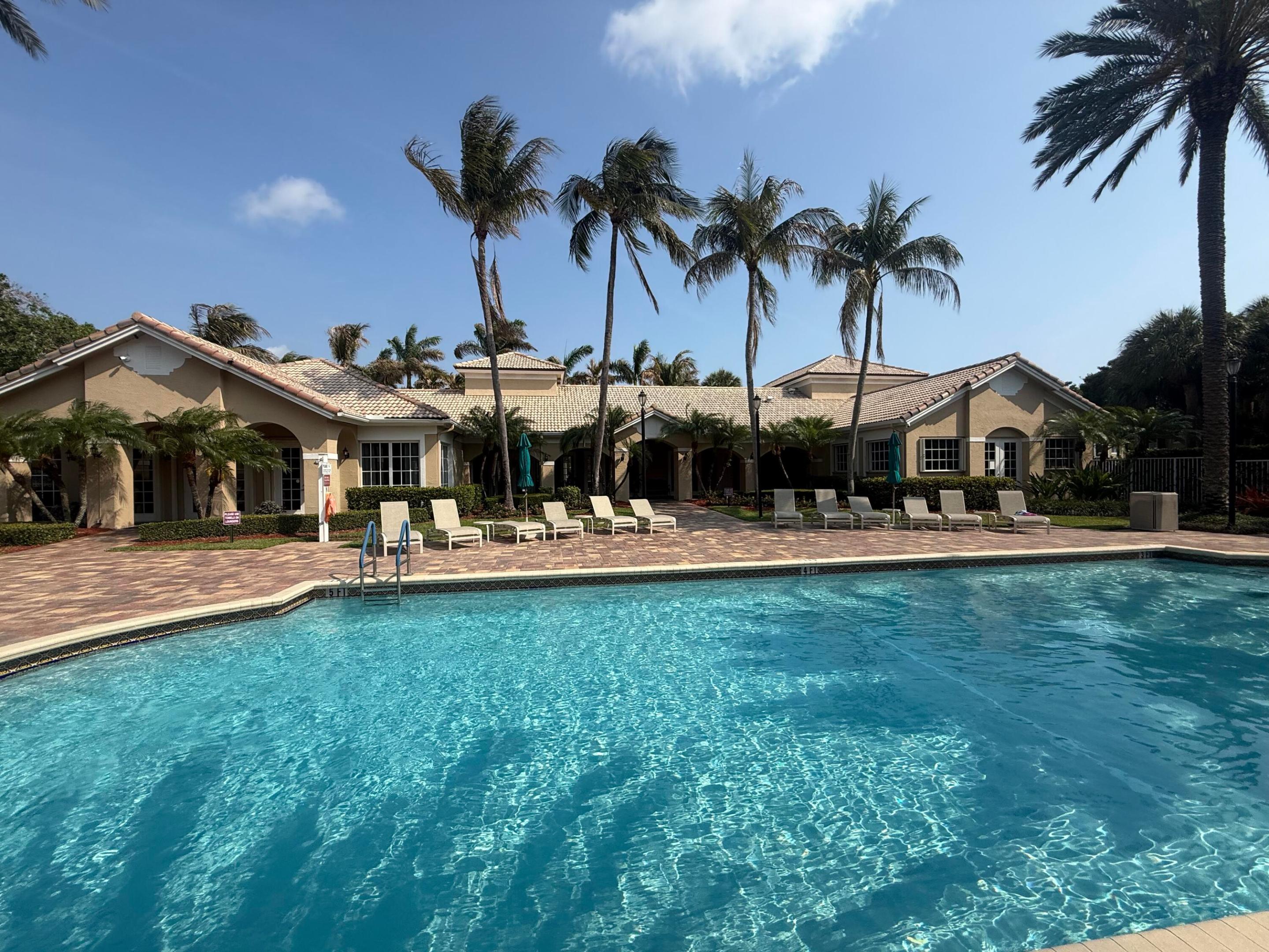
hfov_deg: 102.1
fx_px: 513
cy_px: 476
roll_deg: -0.2
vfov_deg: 85.7
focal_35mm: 14
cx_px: 634
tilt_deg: +1.6
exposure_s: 1/2717
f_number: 2.2
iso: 50
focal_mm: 2.22
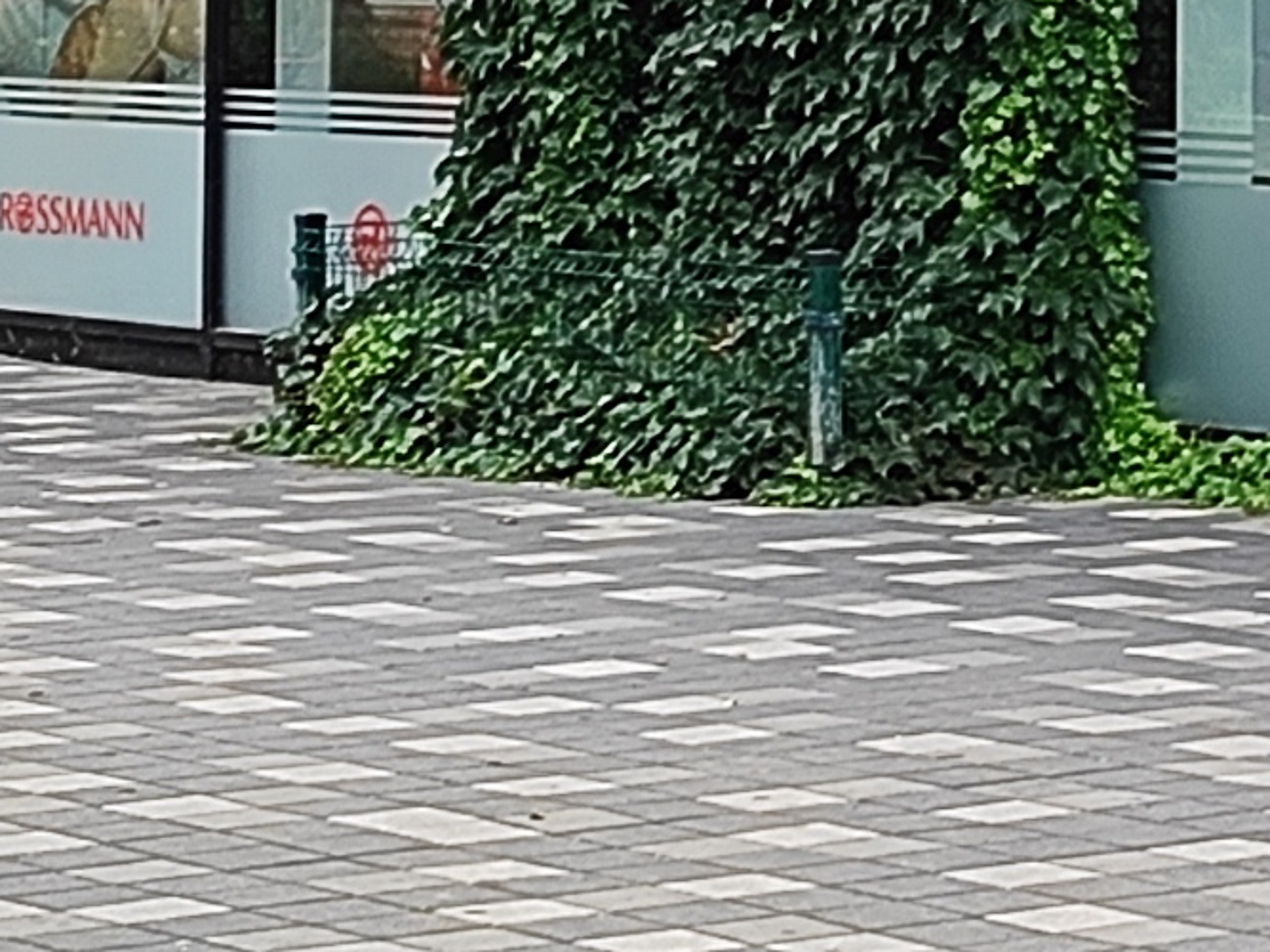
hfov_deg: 13.5
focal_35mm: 144
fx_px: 5282
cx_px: 1274
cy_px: -147
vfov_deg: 10.2
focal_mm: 5.89
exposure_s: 1/144
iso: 50
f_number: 1.89
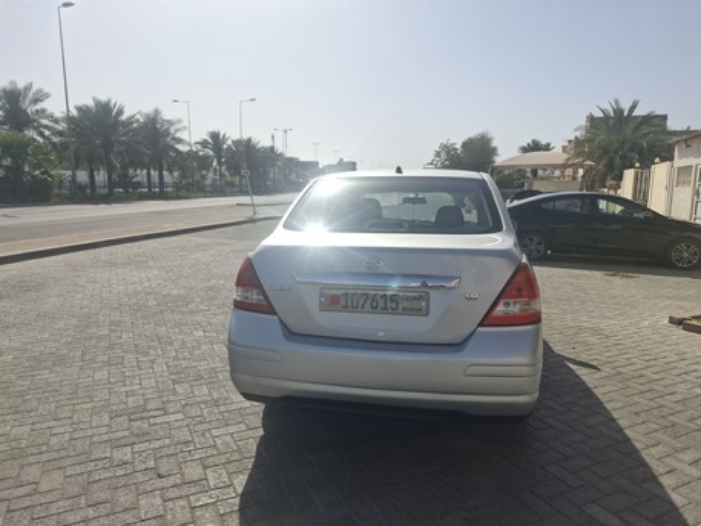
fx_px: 466
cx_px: 350
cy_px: 263
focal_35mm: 23
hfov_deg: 73.9
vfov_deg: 58.9
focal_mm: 5.54
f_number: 1.8
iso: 50
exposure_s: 1/2179
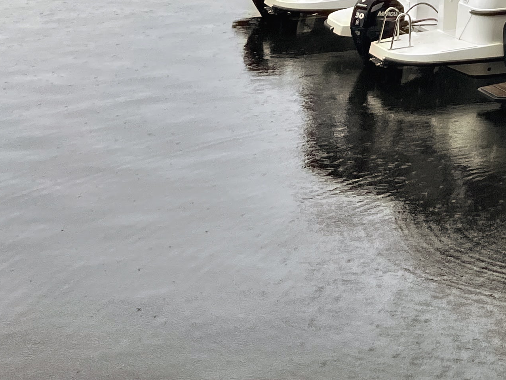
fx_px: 1199
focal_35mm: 82
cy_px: -197
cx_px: 711
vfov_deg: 16.4
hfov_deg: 21.0
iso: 32
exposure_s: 1/540
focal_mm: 4.2
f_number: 1.6
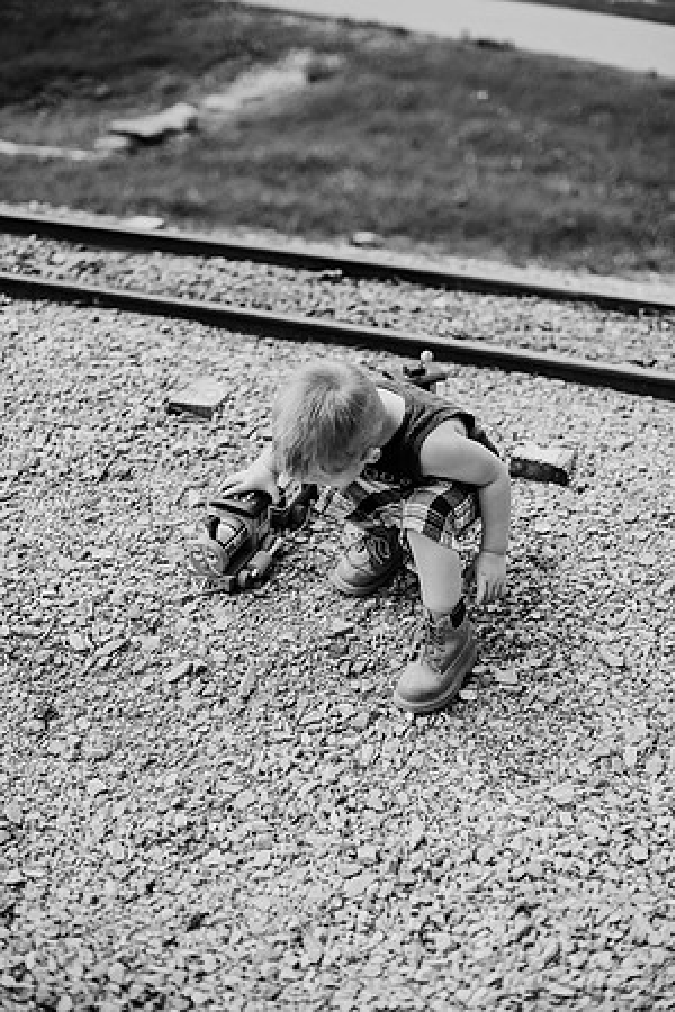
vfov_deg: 39.6
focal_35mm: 50
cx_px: 338
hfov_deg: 27.0
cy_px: 506
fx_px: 1406
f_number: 2.2
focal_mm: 50
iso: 200
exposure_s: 1/2500
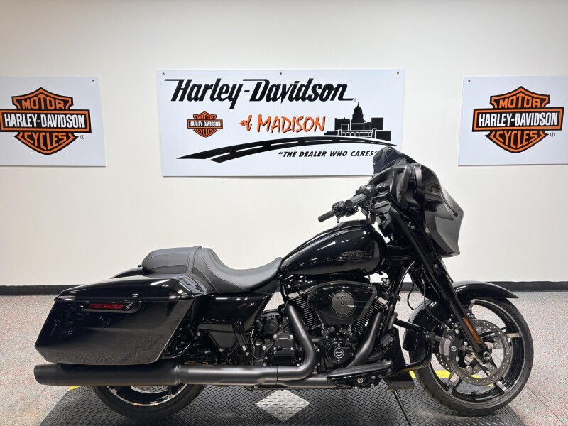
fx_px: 427
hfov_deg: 67.3
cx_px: 284
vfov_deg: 53.1
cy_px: 213
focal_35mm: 26
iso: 32
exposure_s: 1/120
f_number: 1.6
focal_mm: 5.96
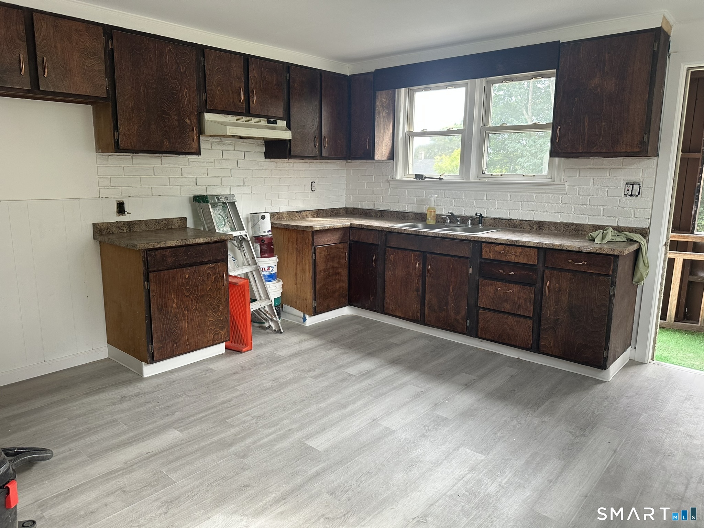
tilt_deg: -10.1
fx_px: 488
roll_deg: -0.7
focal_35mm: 24
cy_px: 264
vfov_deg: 56.8
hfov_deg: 71.6
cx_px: 352
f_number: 1.78
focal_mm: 6.86
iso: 125
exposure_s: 1/121
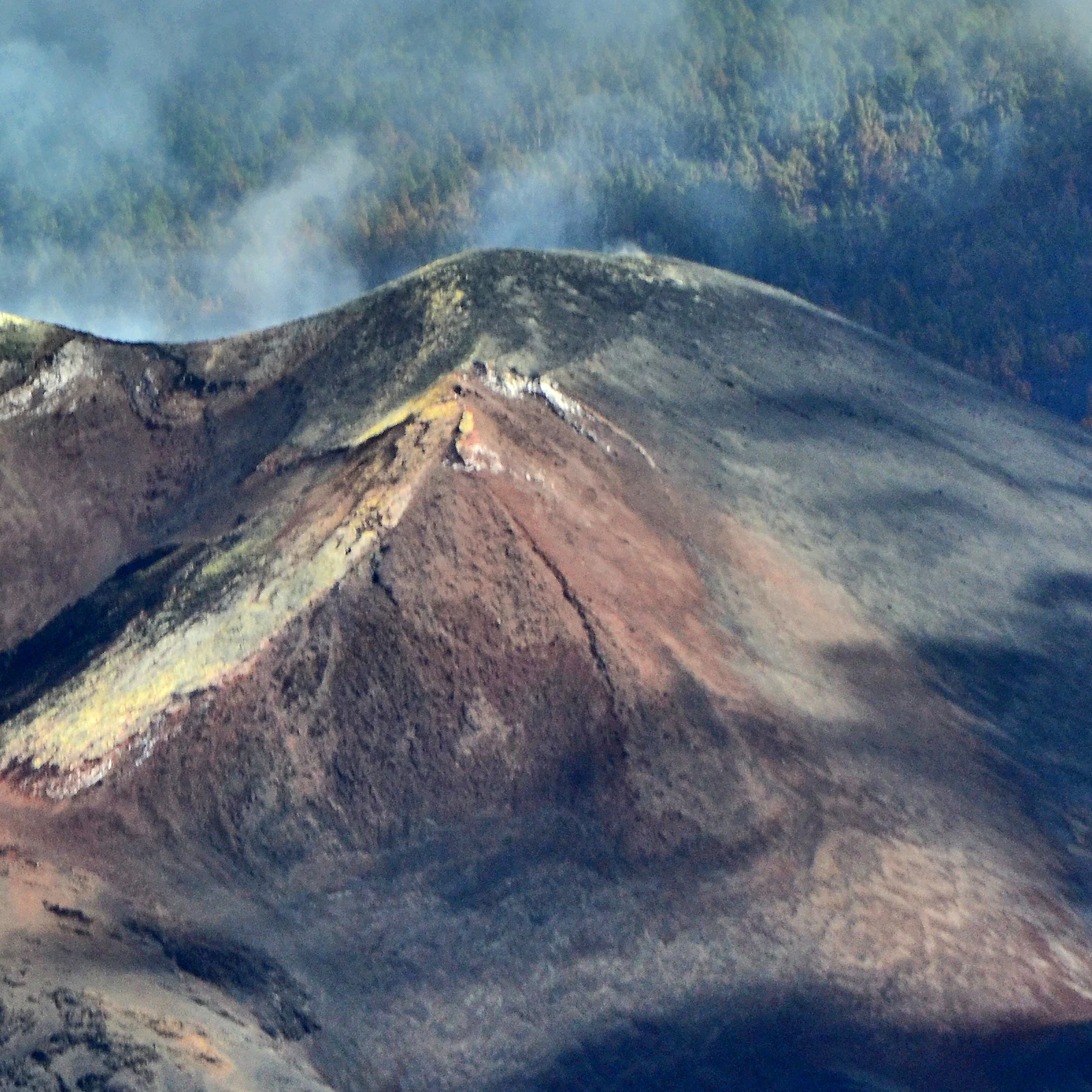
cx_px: 114
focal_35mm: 626
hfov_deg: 2.8
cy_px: 589
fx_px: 22342
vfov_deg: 2.8
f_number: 11
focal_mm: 170
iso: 400
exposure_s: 1/400
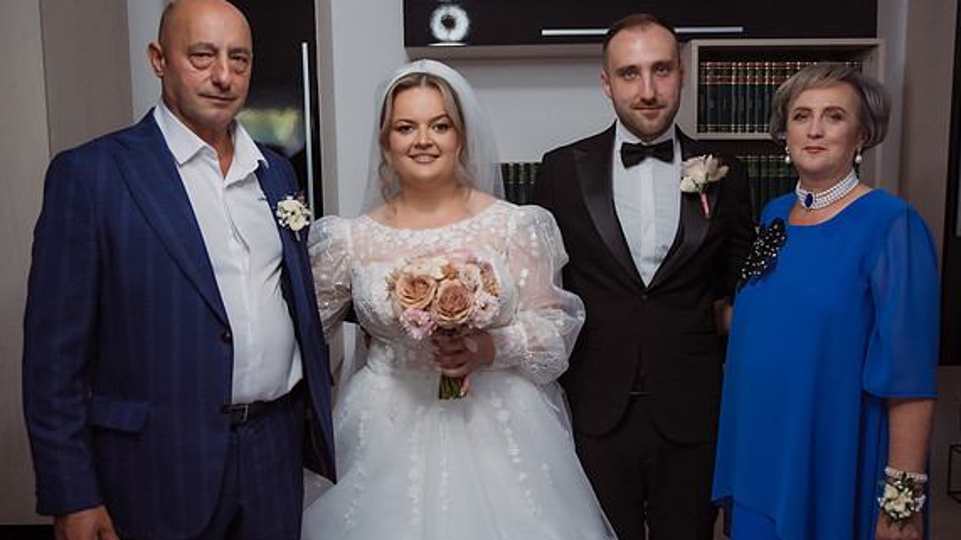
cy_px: 274
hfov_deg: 56.6
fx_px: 892
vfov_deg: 33.7
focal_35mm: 35
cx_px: 479
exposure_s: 1/200
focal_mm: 31
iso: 1600
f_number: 2.8
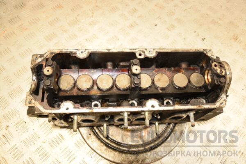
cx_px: 123
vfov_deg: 41.7
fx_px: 215
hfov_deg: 59.5
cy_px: 82
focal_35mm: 32
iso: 800
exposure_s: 1/200
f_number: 5
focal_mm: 21
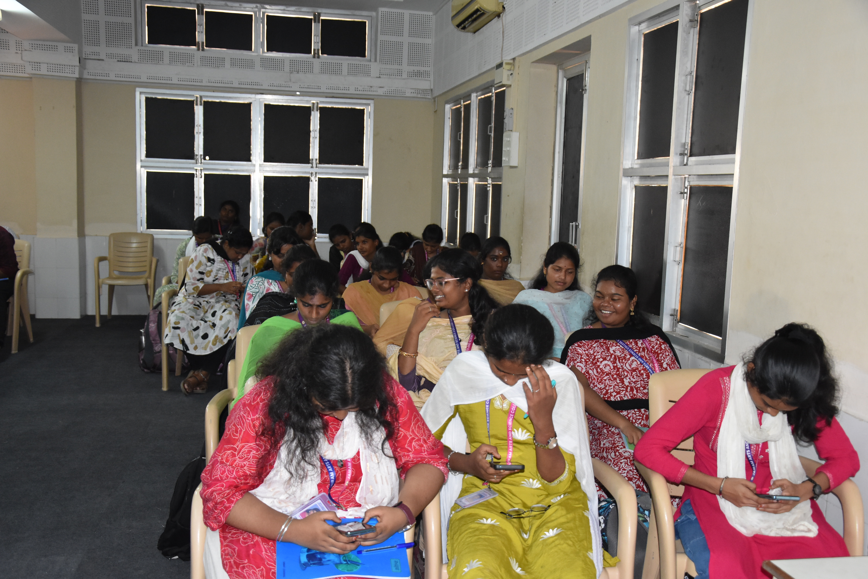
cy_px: 290
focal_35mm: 38
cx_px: 434
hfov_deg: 51.3
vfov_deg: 35.5
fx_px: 904
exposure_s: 1/60
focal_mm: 25
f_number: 4
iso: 1800
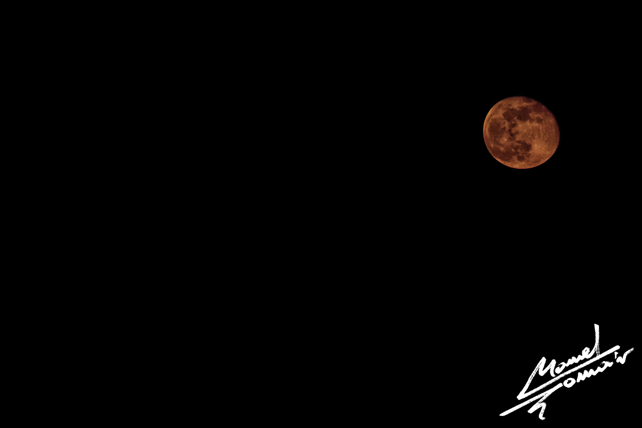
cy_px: 214
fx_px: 8024
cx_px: 321
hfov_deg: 4.6
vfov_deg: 3.1
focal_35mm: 450
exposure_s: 1/200
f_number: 5.6
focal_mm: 300
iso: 500
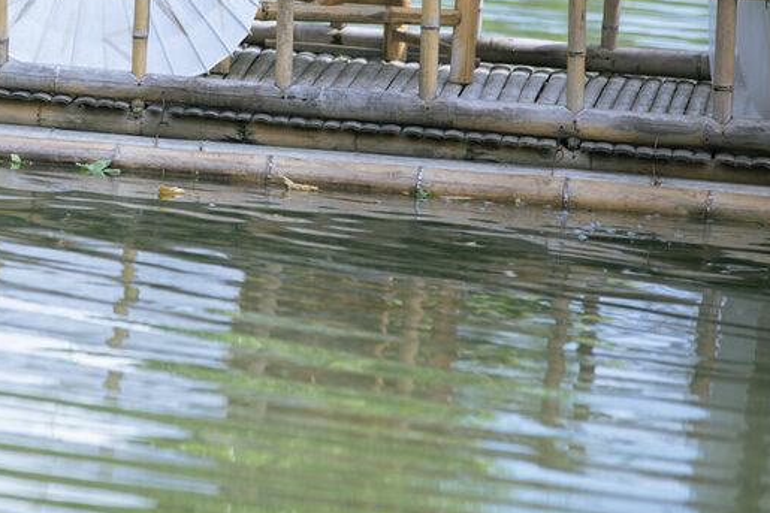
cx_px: 12
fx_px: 8723
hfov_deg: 5.0
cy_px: 22
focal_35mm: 408
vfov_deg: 3.4
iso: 100
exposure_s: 1/640
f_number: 2.8
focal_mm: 200
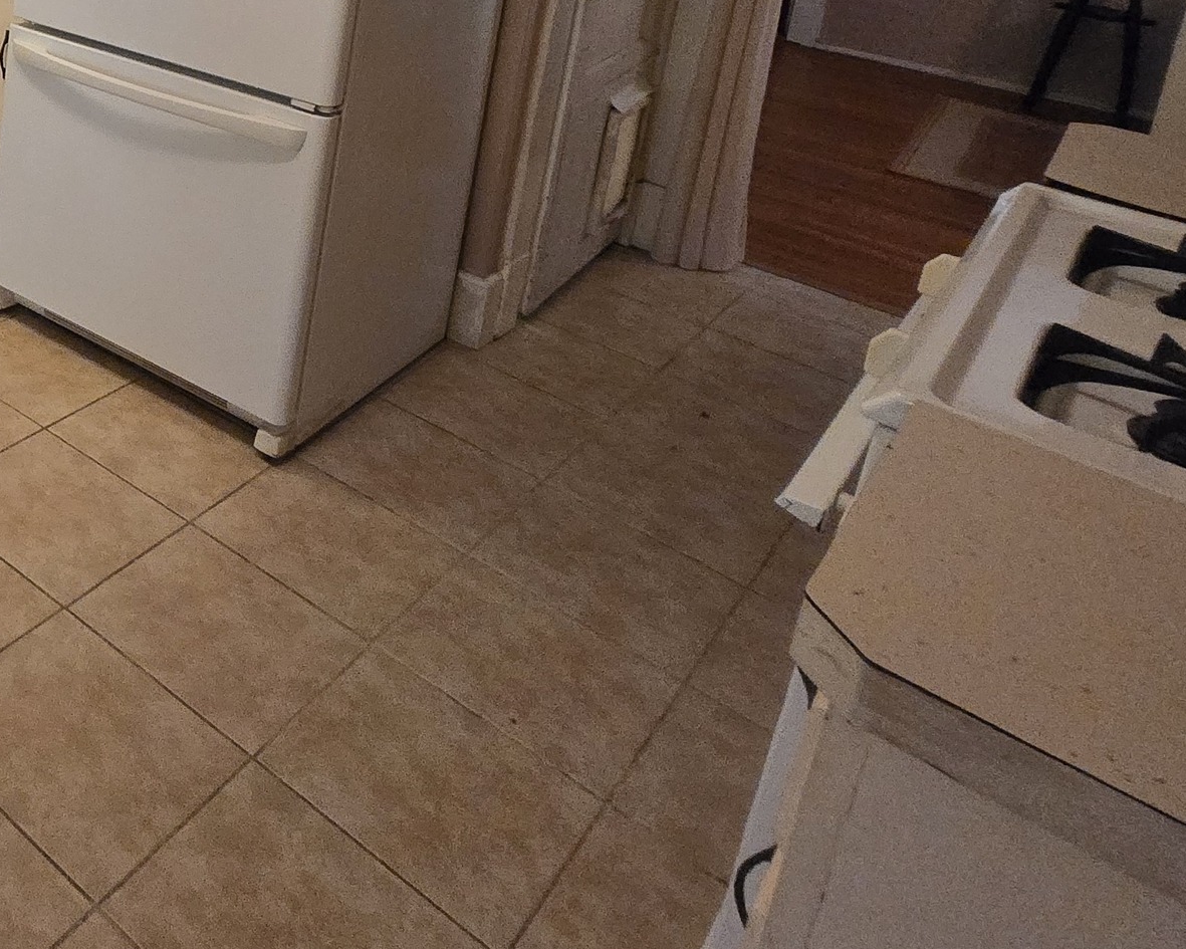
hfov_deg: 42.1
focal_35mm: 33
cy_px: -56
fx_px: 1158
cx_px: -137
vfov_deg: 38.2
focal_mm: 1.7
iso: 800
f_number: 2.2
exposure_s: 1/60
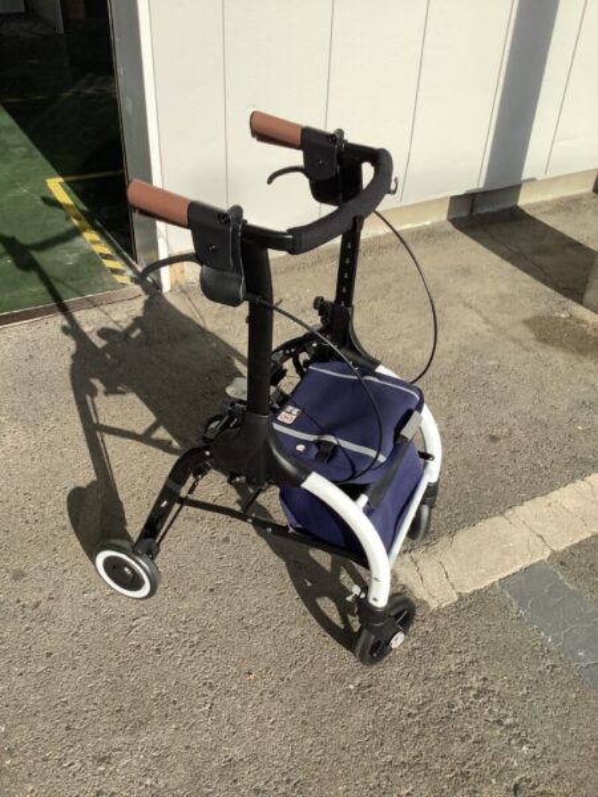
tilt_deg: -35.4
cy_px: 398
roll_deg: -2.1
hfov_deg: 45.4
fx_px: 714
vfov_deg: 58.4
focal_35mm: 31
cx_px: 299
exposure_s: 1/1031
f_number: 2.4
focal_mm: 3.3
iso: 25
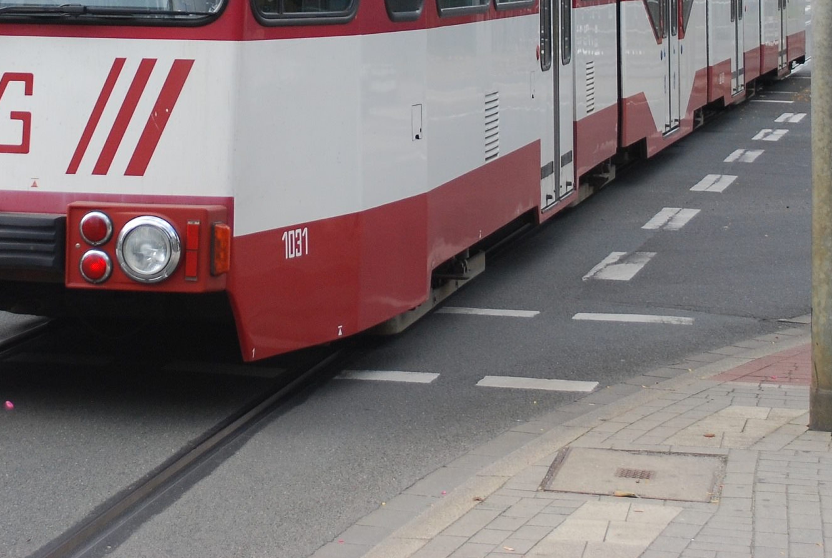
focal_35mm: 108
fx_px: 2500
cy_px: -67
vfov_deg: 12.5
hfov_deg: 18.8
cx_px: 213
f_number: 5
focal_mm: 32
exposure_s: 1/500
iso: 360
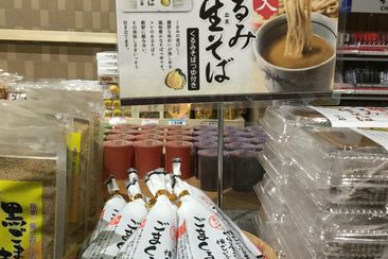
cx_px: 196
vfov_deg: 30.5
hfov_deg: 44.5
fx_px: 474
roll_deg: -2.5
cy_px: 130
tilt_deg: -11.2
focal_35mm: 44
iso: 125
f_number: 2.4
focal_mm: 3.3
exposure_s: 1/30
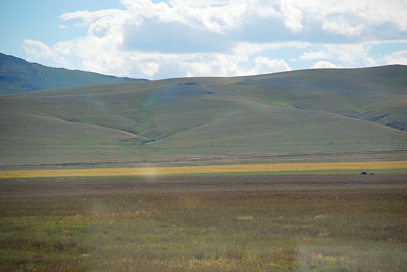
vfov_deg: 6.8
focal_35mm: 202
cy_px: 136
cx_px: 204
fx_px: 2293
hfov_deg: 10.1
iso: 400
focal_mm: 135
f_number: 6.3
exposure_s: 1/2000
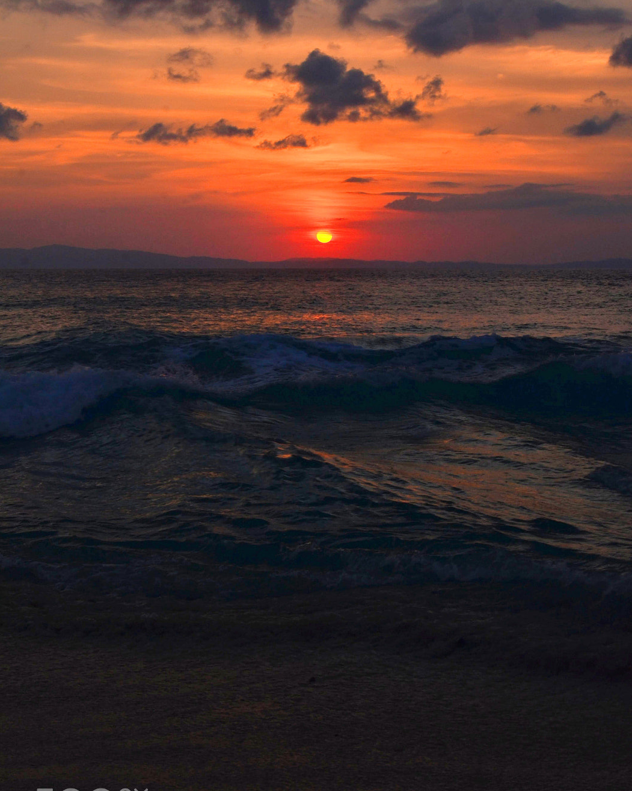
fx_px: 1520
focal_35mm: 65
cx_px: 317
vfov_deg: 29.1
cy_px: 400
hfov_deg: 23.5
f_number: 16
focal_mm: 38
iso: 200
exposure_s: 1/125
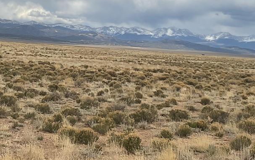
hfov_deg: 25.2
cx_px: 67
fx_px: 563
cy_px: 58
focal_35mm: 81
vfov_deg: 16.1
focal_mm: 3
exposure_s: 1/2959
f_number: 1.8
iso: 16
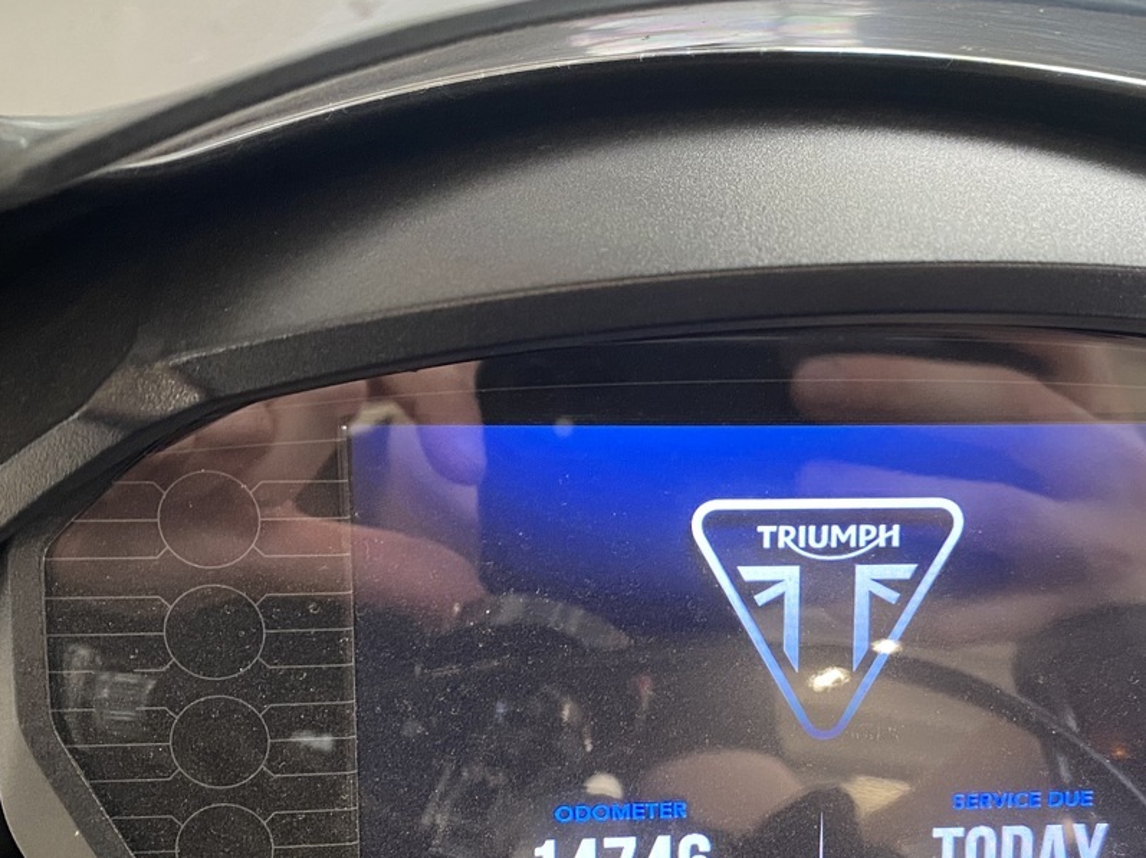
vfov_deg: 30.5
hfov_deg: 40.2
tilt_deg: -42.1
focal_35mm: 47
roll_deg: -21.5
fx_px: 1555
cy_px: 611
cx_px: 709
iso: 200
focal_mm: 4.25
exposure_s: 1/50
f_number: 1.8
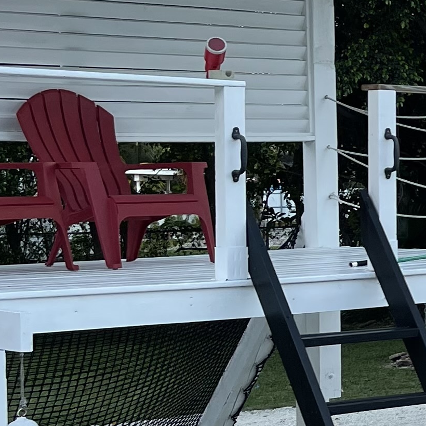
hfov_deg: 12.9
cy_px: 216
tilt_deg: -4.0
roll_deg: +0.5
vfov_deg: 15.4
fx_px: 1573
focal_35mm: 113
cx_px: 926
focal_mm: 5.1
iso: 32
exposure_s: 1/237
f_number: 1.6
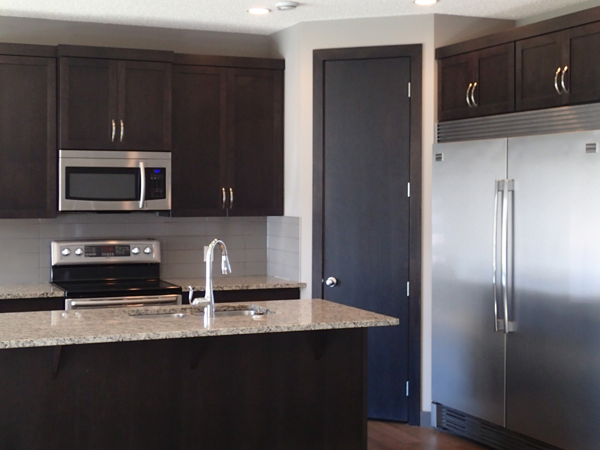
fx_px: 936
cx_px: 299
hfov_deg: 35.5
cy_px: 227
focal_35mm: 54
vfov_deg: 27.0
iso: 400
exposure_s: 1/40
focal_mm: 7.86
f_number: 2.9
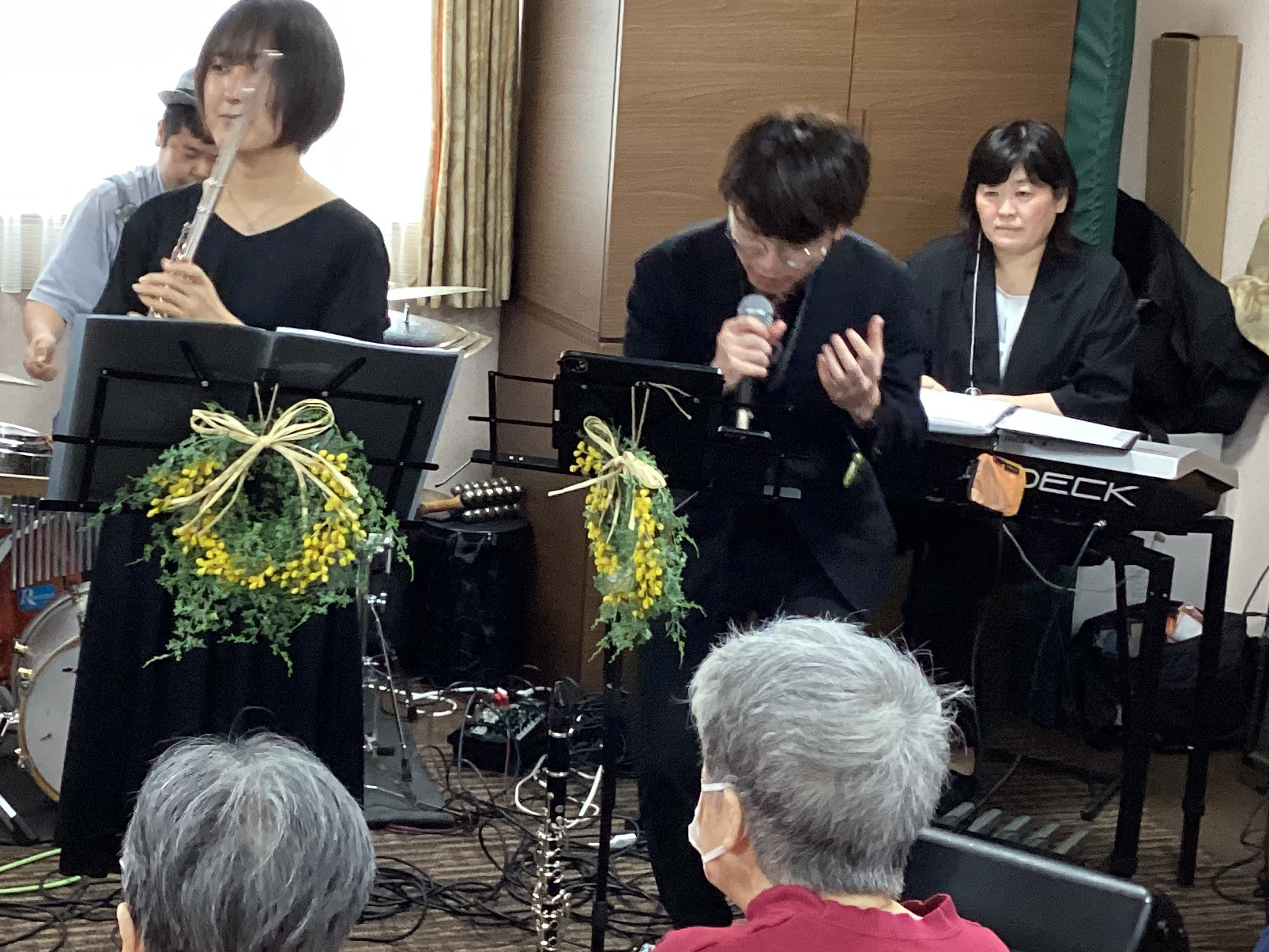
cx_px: 519
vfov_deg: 23.3
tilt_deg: -10.9
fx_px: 2310
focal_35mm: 63
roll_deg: -3.4
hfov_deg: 30.7
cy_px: 435
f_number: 2.4
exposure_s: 1/50
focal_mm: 3.3
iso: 250
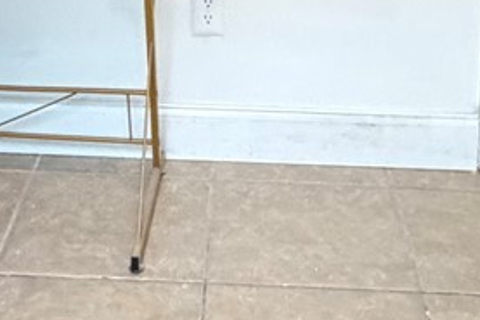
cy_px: -230
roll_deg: -0.7
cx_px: 210
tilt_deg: -6.1
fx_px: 1121
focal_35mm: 84
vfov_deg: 14.6
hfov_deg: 24.2
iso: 500
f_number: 2.2
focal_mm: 2.22
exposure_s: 1/60
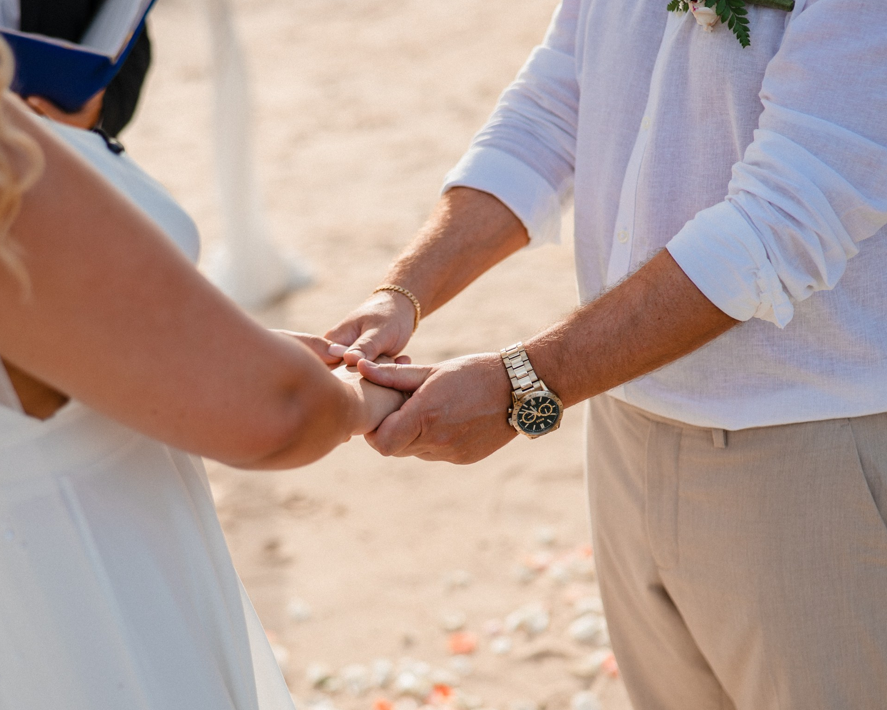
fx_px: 1811
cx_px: 358
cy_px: 434
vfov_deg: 22.1
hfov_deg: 27.5
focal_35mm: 69
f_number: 2
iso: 160
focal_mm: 50
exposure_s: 1/400
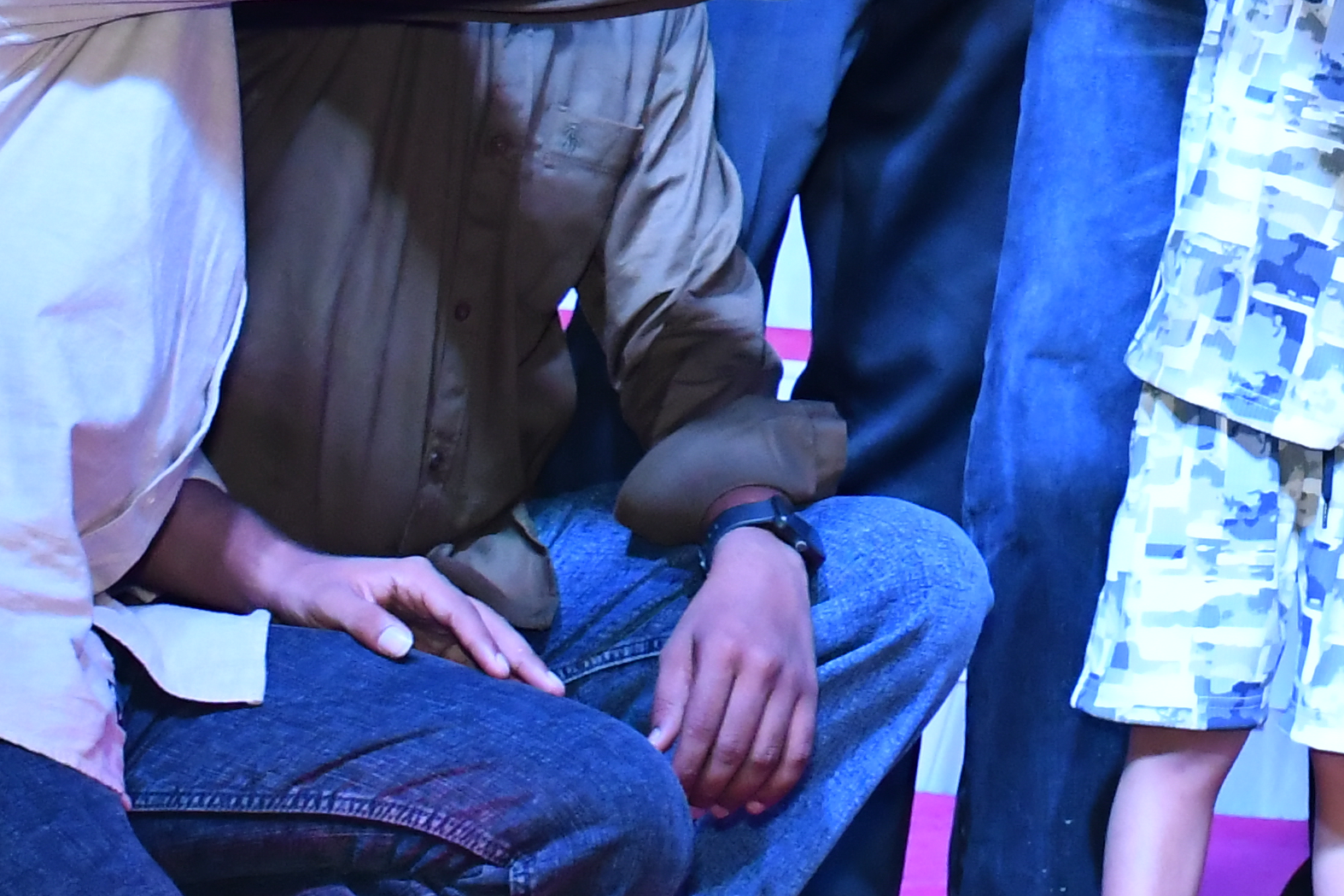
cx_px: 1759
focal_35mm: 184
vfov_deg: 7.3
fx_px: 6868
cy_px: -501
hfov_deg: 10.9
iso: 2500
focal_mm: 35
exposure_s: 1/200
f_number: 4.5
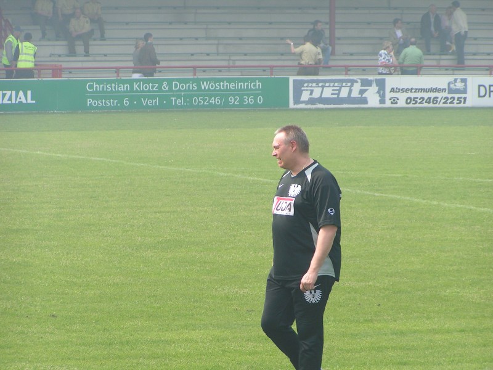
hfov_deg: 8.4
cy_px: 185
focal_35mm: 236
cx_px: 246
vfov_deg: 6.3
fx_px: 3361
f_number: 4.5
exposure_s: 1/400
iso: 50
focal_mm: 36.1
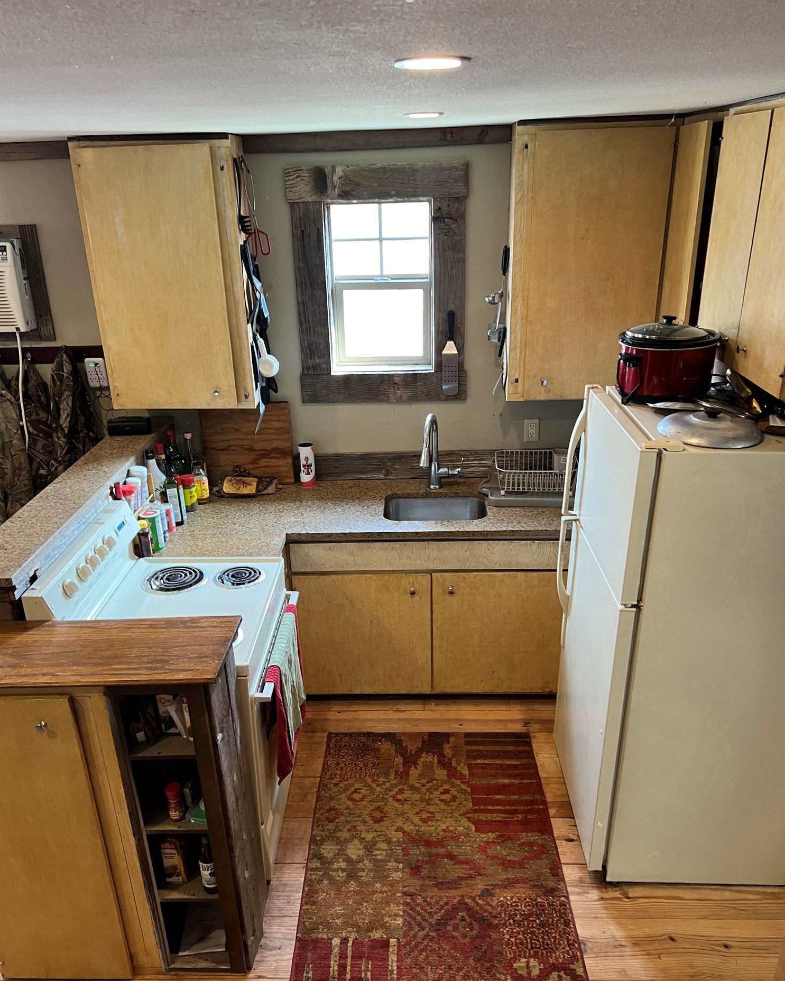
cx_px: 391
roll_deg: +2.4
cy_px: 519
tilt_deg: -19.7
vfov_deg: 62.2
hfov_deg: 51.5
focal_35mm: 28
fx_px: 813
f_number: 1.5
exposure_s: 1/60
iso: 160
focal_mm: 5.7
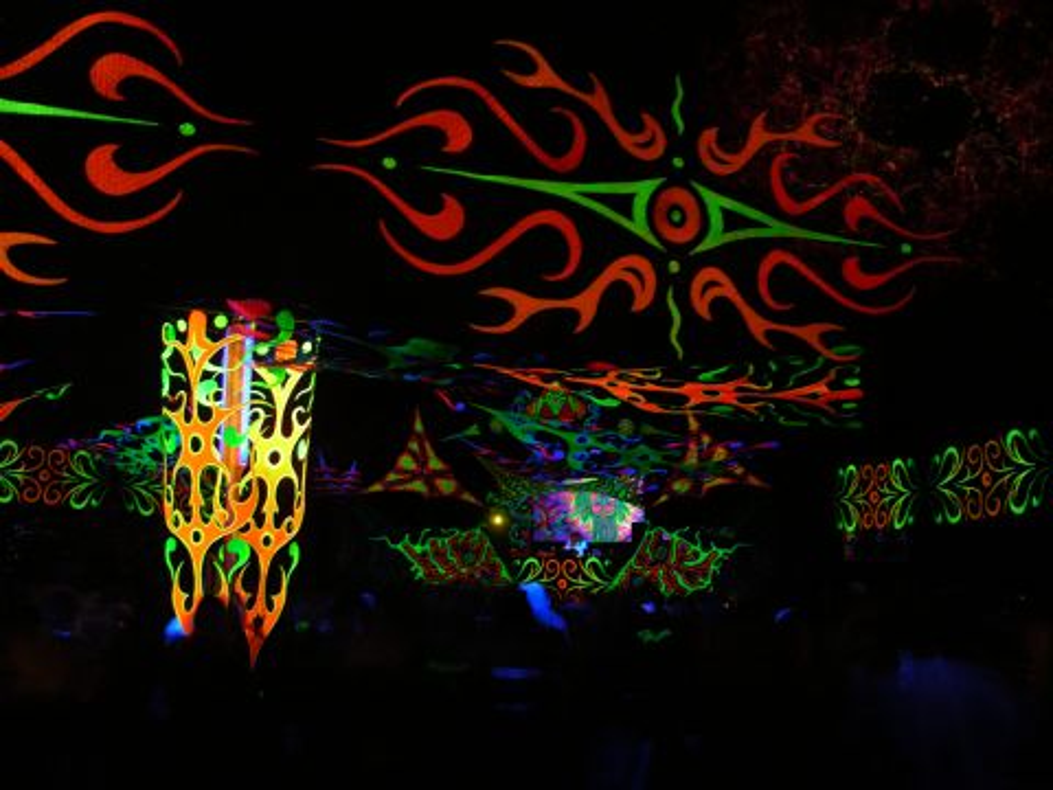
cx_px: 526
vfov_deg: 40.7
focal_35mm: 35
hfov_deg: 52.6
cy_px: 395
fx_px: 1065
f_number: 2.8
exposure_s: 3.5
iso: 200
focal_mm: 8.9
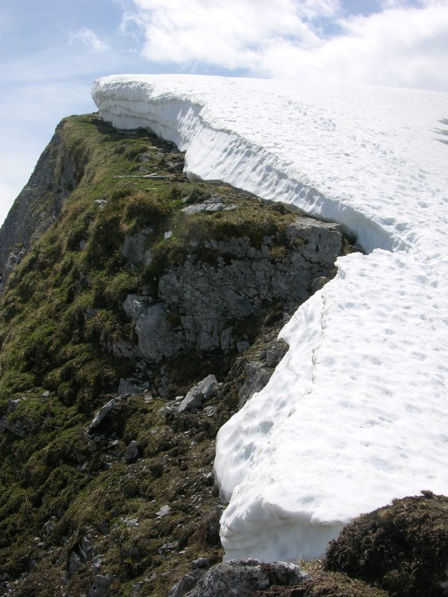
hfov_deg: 32.9
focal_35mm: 44
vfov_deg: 42.9
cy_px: 306
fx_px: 759
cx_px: 227
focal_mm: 10.7
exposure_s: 1/298
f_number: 6.5
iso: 50
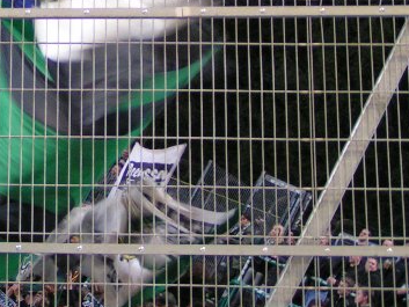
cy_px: -27
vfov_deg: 14.2
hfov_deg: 18.8
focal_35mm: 102
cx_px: 16
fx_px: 1206
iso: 200
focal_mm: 6.9
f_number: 2.8
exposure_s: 1/13
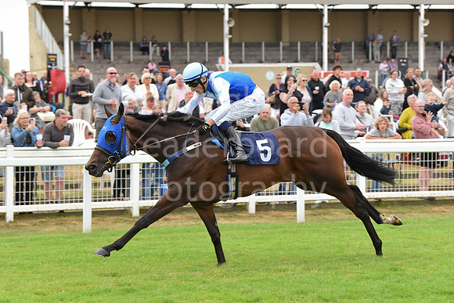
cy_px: 152
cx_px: 227
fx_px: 1539
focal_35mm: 122
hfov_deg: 16.8
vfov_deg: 11.2
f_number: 5.6
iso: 800
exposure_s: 1/1250
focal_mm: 122
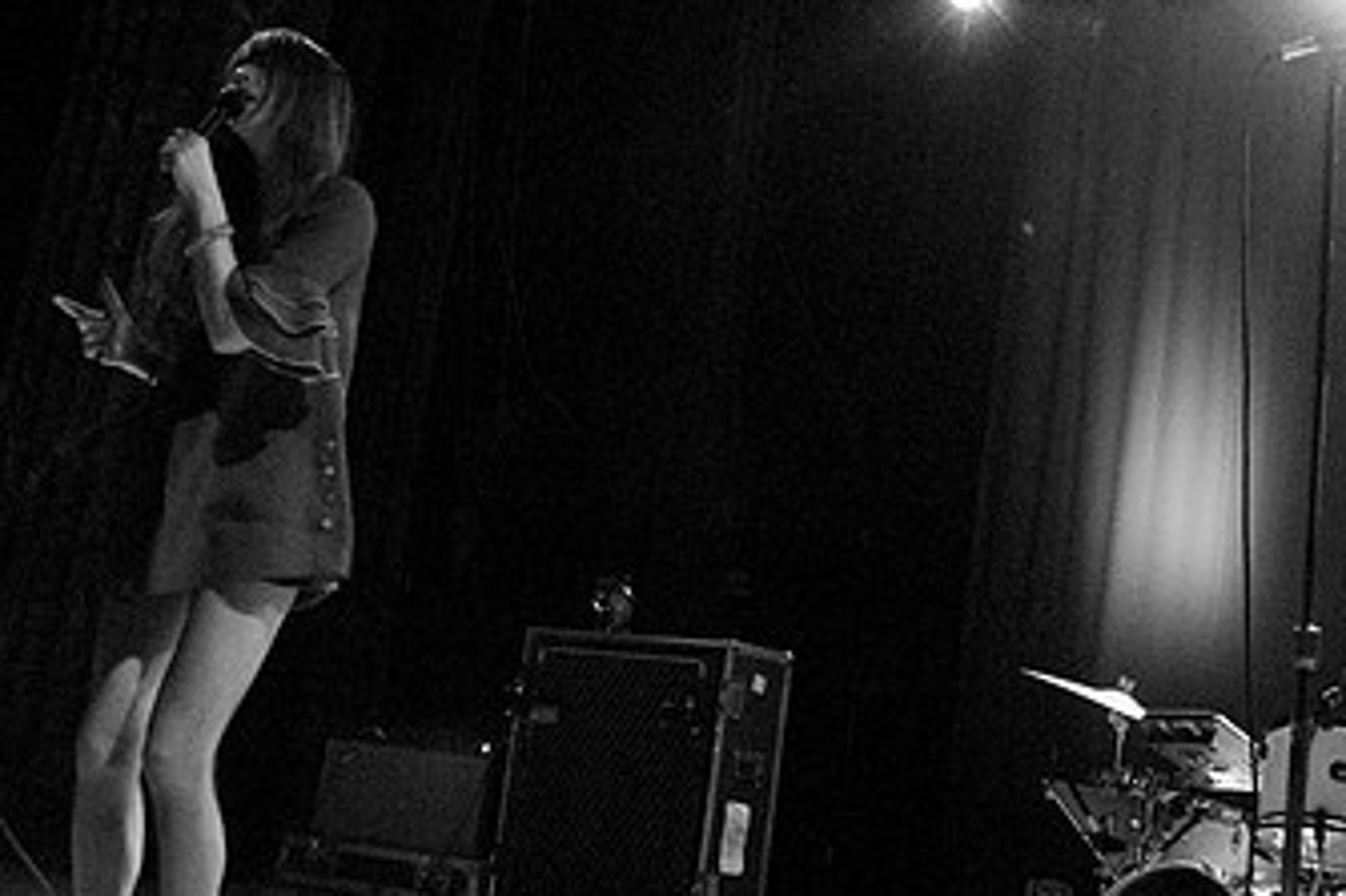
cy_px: 309
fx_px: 1943
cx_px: 936
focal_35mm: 52
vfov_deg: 25.8
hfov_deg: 37.6
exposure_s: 1/60
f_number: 2.8
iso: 1600
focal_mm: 20
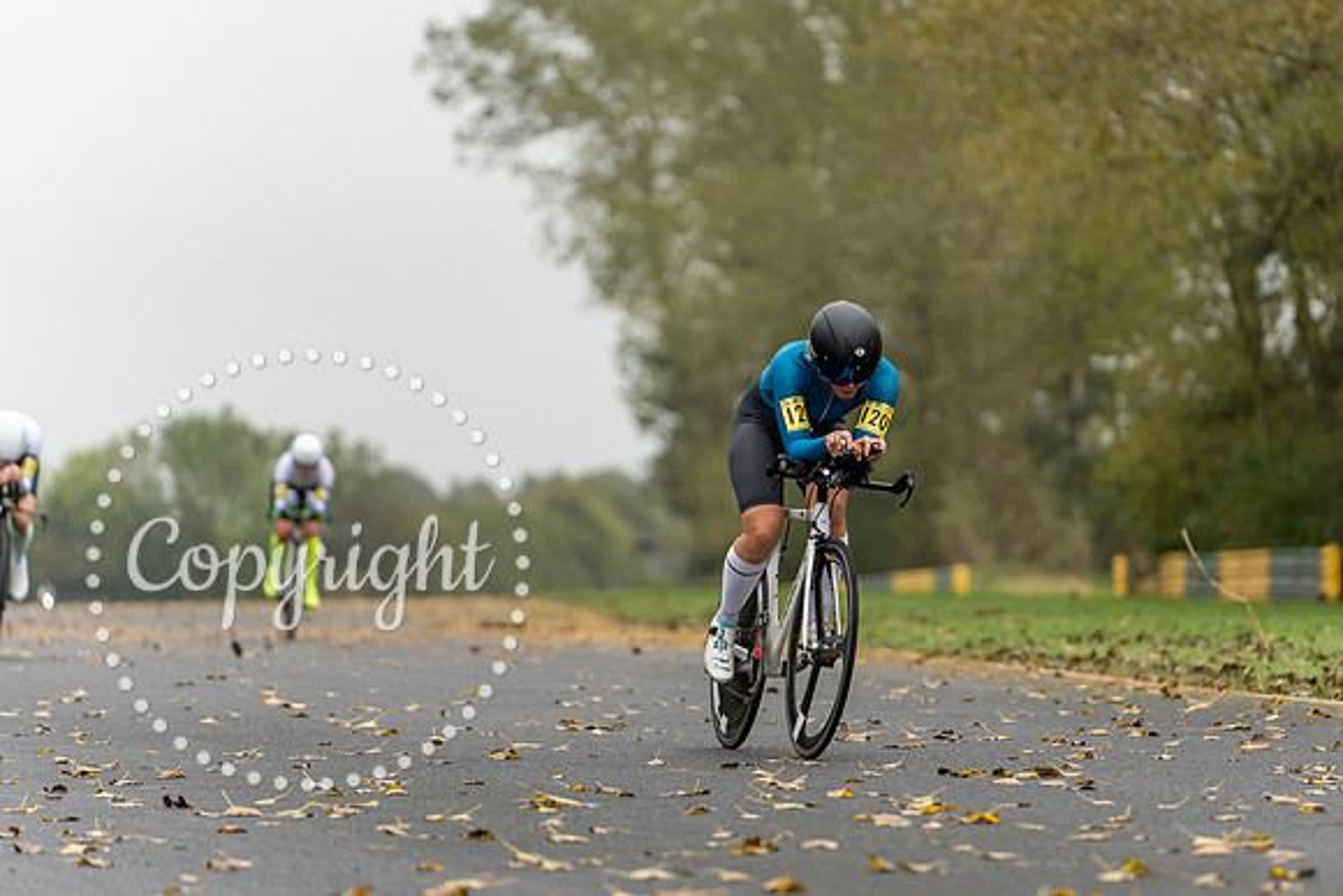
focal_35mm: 189
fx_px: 7051
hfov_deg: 10.9
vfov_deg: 7.3
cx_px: 808
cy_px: 448
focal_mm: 157
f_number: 2.8
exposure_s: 1/1000
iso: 320
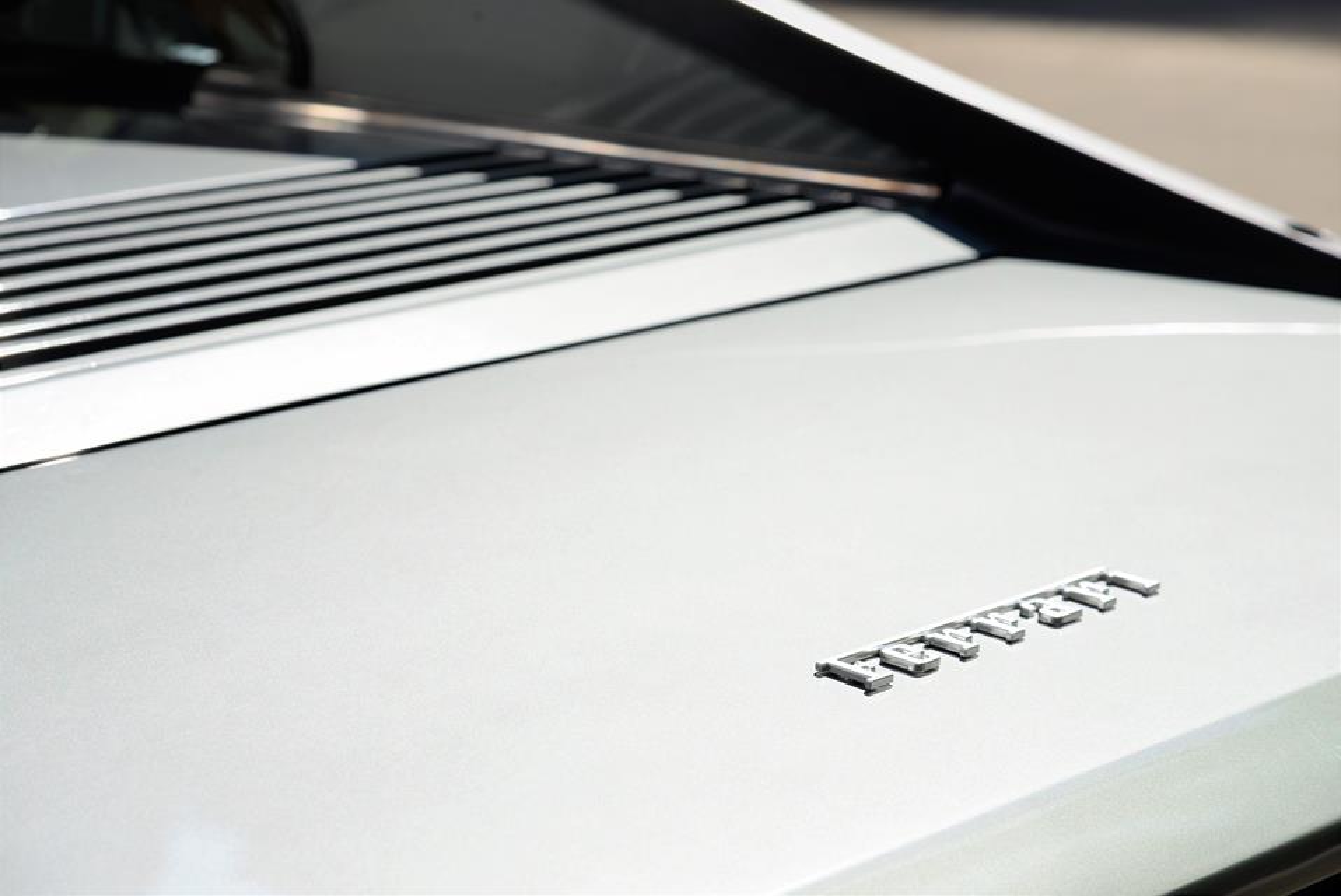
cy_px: 448
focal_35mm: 120
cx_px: 670
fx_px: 4473
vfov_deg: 11.4
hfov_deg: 17.1
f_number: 8
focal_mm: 120
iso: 100
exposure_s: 1/200
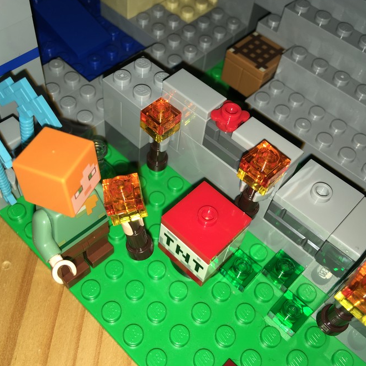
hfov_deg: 47.2
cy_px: 179
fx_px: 419
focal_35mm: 35
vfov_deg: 47.2
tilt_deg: -53.5
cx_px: 168
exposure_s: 1/174
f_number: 2.2
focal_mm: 4.15
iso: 25
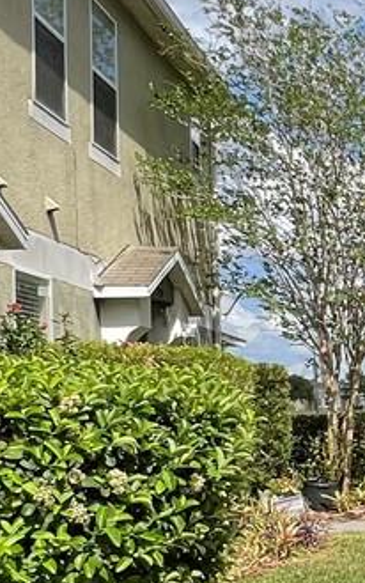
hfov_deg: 15.2
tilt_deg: +0.1
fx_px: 1065
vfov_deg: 30.3
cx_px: 758
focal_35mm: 67
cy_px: 411
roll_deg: +1.6
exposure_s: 1/919
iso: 32
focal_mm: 1.57
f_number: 1.8
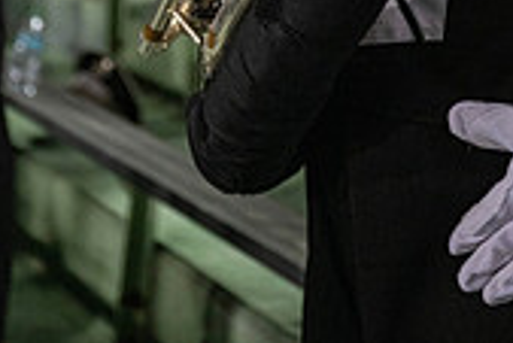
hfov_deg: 18.6
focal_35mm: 109
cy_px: -337
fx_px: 1555
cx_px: 370
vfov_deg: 11.4
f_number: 3.2
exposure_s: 1/500
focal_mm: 41
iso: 2000
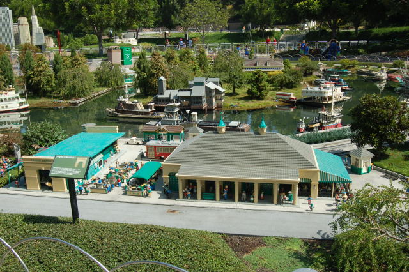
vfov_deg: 39.9
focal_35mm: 33
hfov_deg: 57.2
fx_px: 375
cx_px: 204
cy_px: 136
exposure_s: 1/160
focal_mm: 22
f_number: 6.3
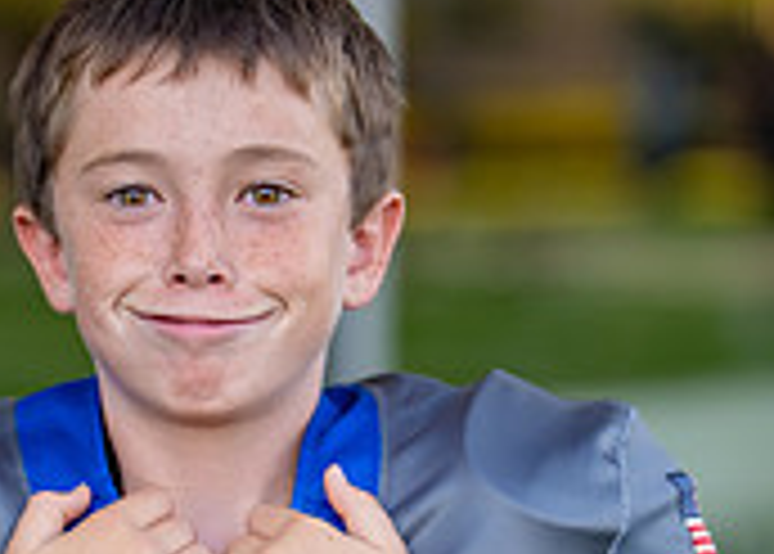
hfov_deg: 11.1
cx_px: 243
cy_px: 572
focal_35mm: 181
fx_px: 3980
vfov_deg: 7.9
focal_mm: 50
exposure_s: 1/640
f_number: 1.2
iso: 100
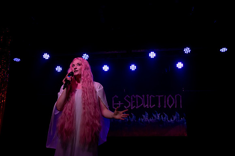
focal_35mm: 50
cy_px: 78
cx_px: 118
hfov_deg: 39.6
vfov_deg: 27.0
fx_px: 326
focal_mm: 48
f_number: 8
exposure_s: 1/80
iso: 6400
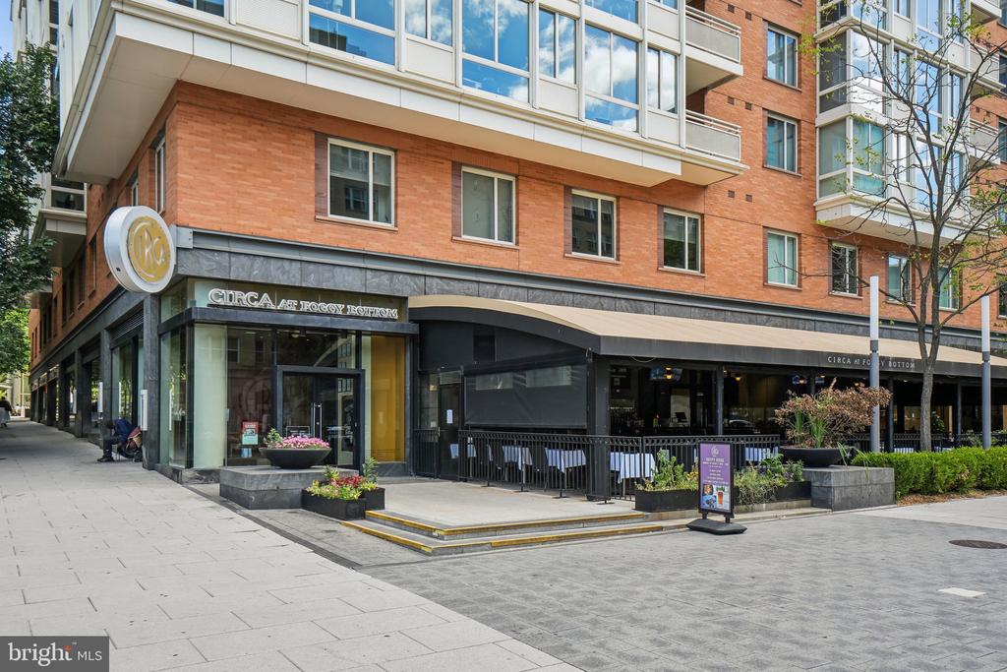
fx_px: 755
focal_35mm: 27
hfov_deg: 67.4
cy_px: 336
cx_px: 504
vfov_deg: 47.9
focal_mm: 18
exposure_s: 1/60
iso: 100
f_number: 8
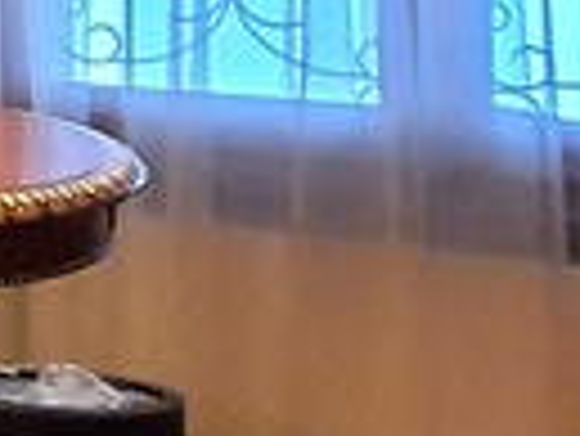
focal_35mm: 101
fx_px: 1694
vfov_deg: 14.0
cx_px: -1003
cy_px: -157
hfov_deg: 12.4
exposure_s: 1/33
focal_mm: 1.74
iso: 500
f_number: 2.2
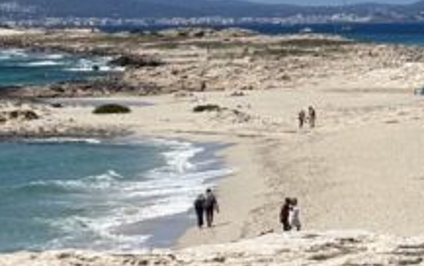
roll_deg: +1.1
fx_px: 3007
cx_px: 279
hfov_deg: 8.1
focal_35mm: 260
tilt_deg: -0.4
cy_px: 49
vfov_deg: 5.1
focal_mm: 5.96
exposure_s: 1/4630
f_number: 1.6
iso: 25
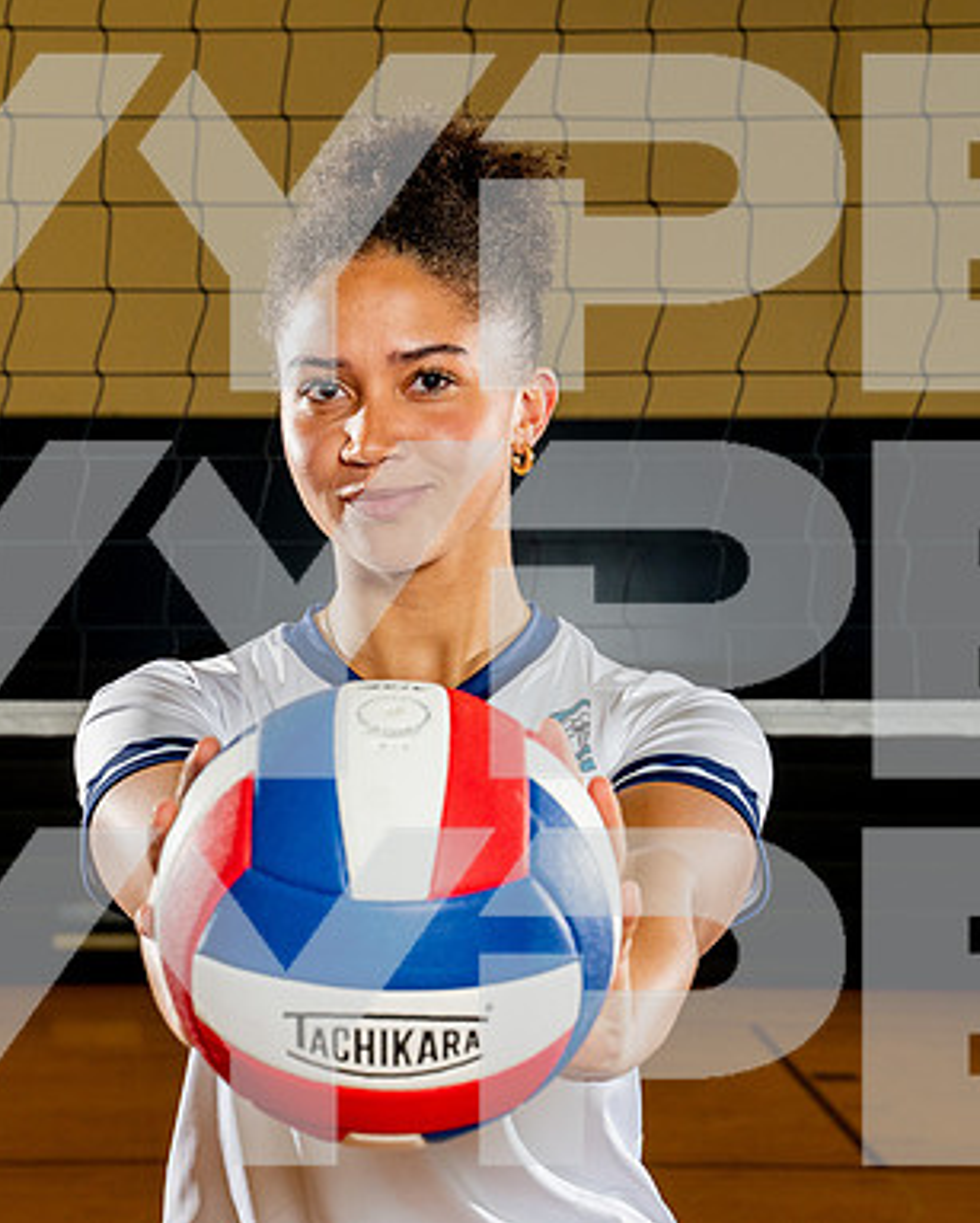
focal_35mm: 103
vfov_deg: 18.6
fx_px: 3730
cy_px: 603
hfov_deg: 15.0
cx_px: 425
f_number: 8
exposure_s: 1/250
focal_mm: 70
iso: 1250
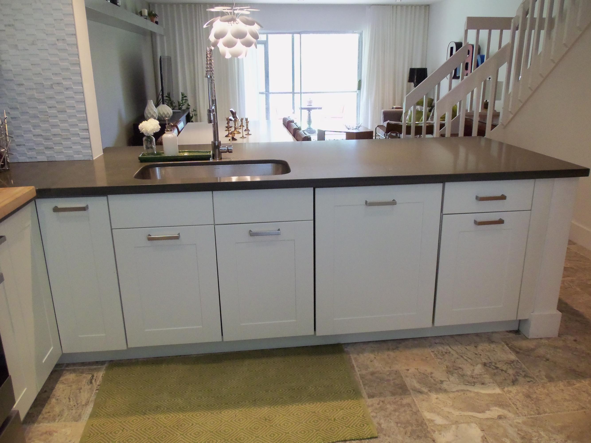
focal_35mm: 29
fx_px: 495
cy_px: 222
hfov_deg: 61.7
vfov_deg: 48.2
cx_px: 296
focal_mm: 5.2
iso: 250
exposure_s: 1/30
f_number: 3.4
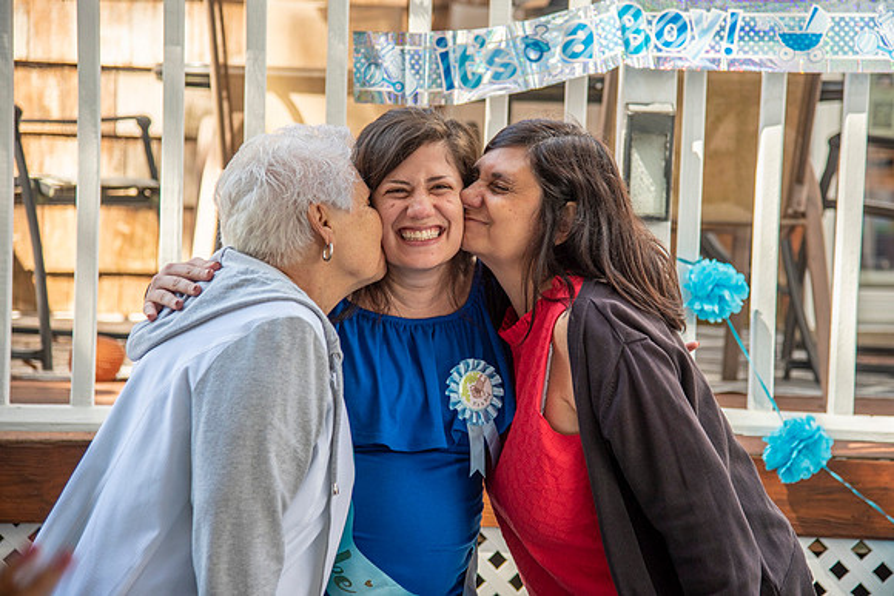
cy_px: 281
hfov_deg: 21.0
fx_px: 2414
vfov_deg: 14.1
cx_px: 472
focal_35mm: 97
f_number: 4
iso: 250
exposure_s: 1/500
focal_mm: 92
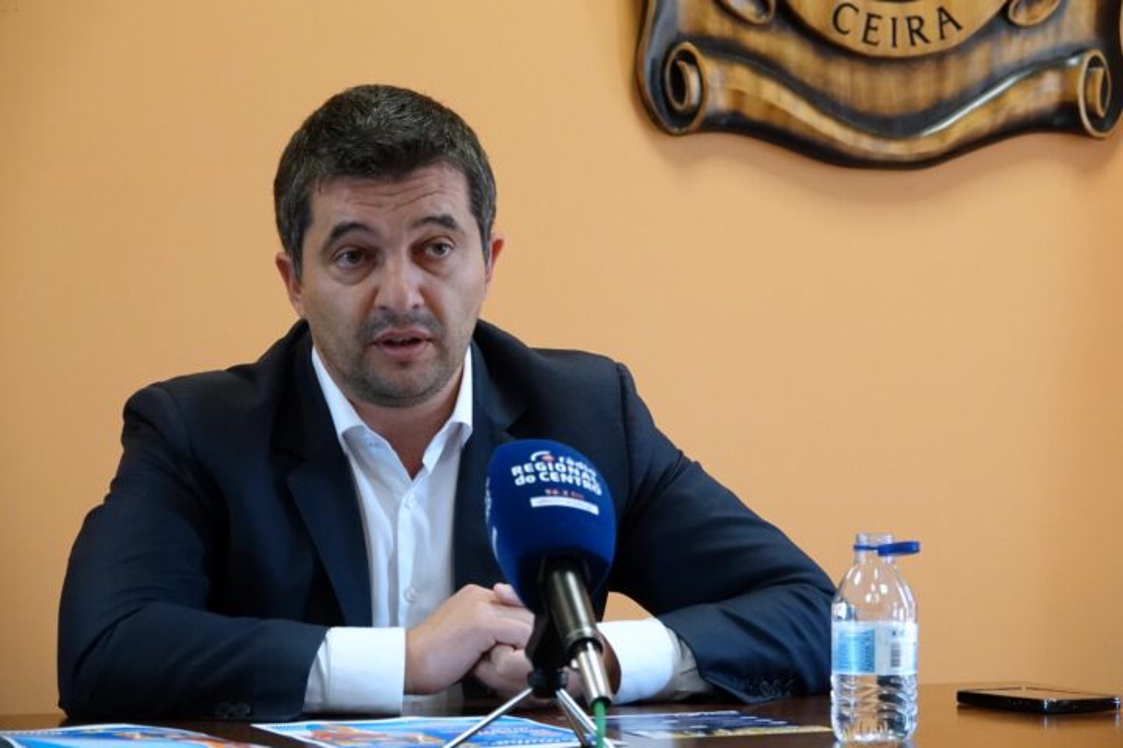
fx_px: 4086
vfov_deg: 10.5
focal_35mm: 131
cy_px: 374
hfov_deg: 15.6
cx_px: 562
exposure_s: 1/160
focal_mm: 47.94
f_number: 4
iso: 2000
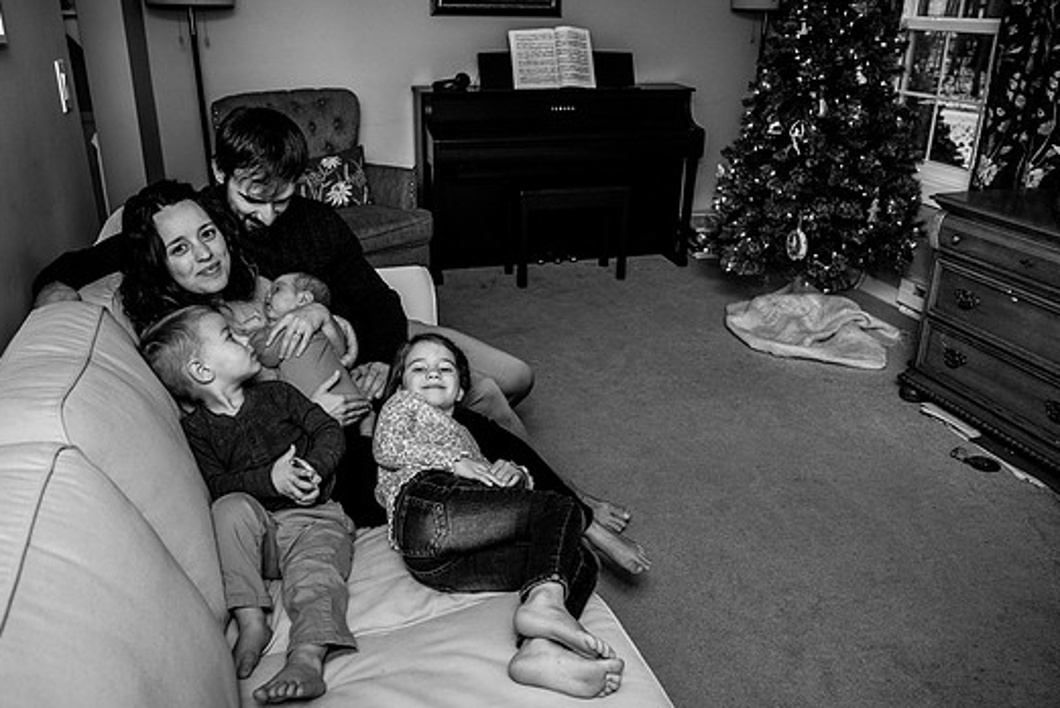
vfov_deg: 45.0
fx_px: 854
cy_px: 378
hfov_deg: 63.6
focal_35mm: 29
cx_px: 532
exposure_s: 1/250
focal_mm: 24
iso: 200
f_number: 4
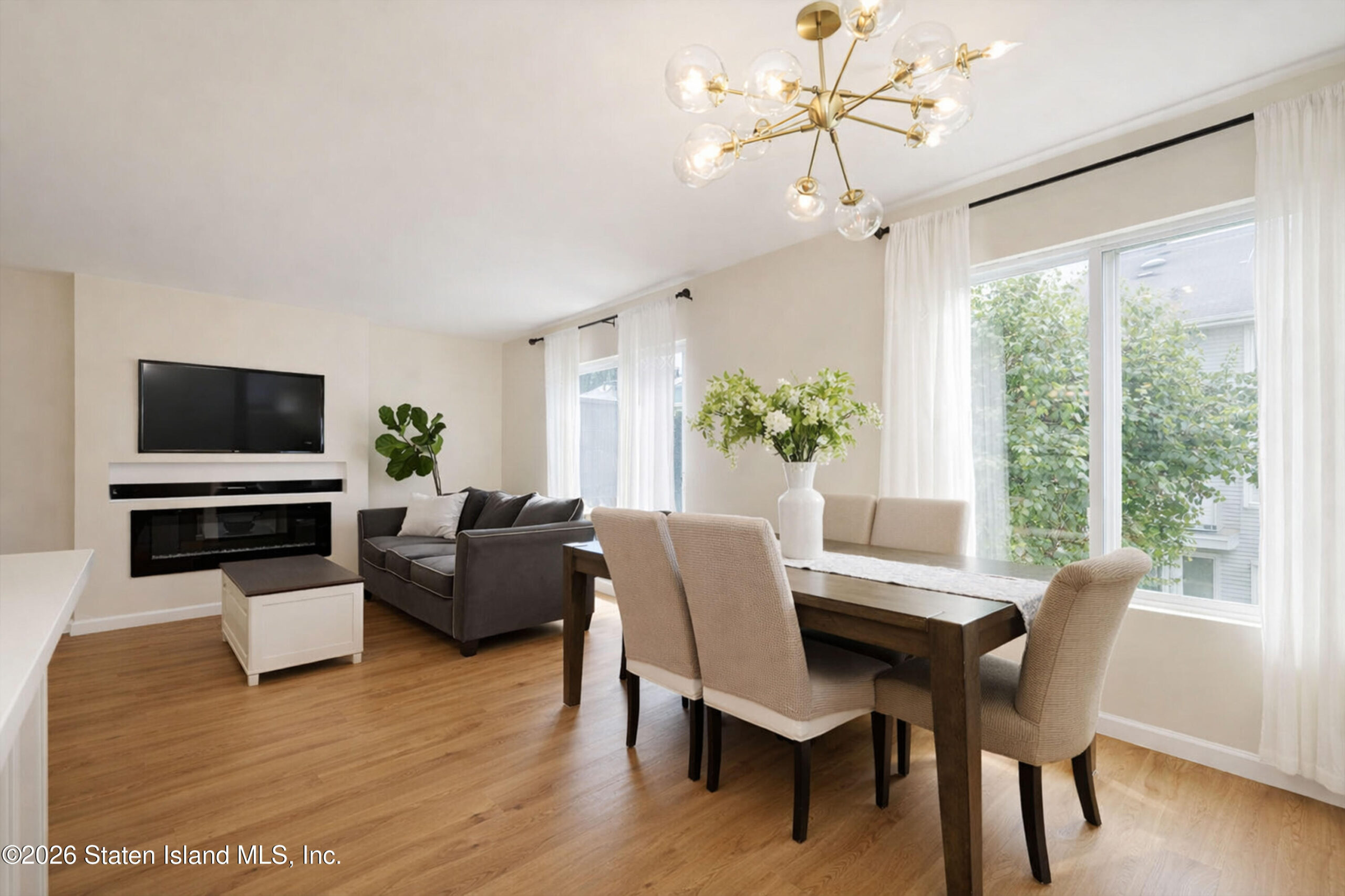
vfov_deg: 73.8
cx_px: 672
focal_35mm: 16
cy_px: 448
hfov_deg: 96.7
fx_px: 598
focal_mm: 16
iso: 64
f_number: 5
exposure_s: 1/50
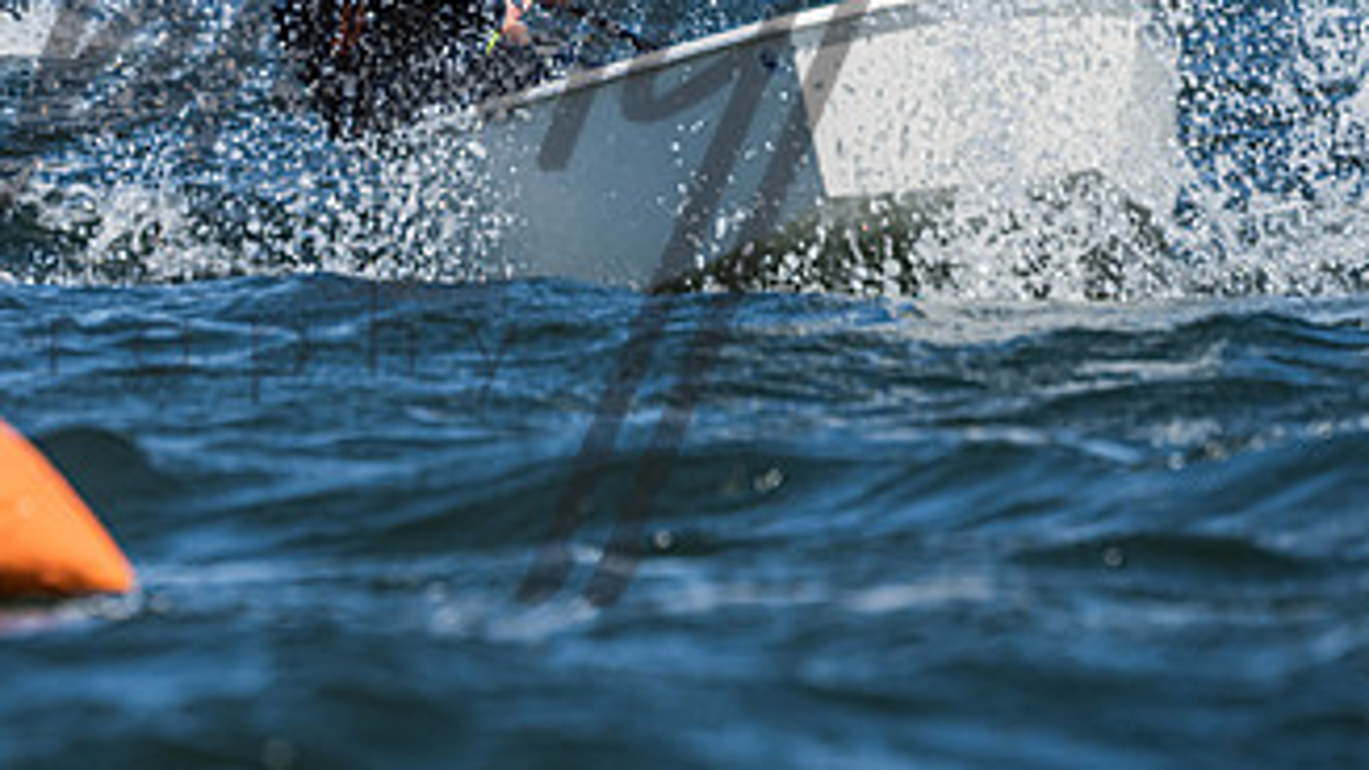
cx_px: 298
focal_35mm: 784
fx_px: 28462
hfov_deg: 2.8
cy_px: 29
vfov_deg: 1.6
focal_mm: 400
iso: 320
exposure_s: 1/1000
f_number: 8
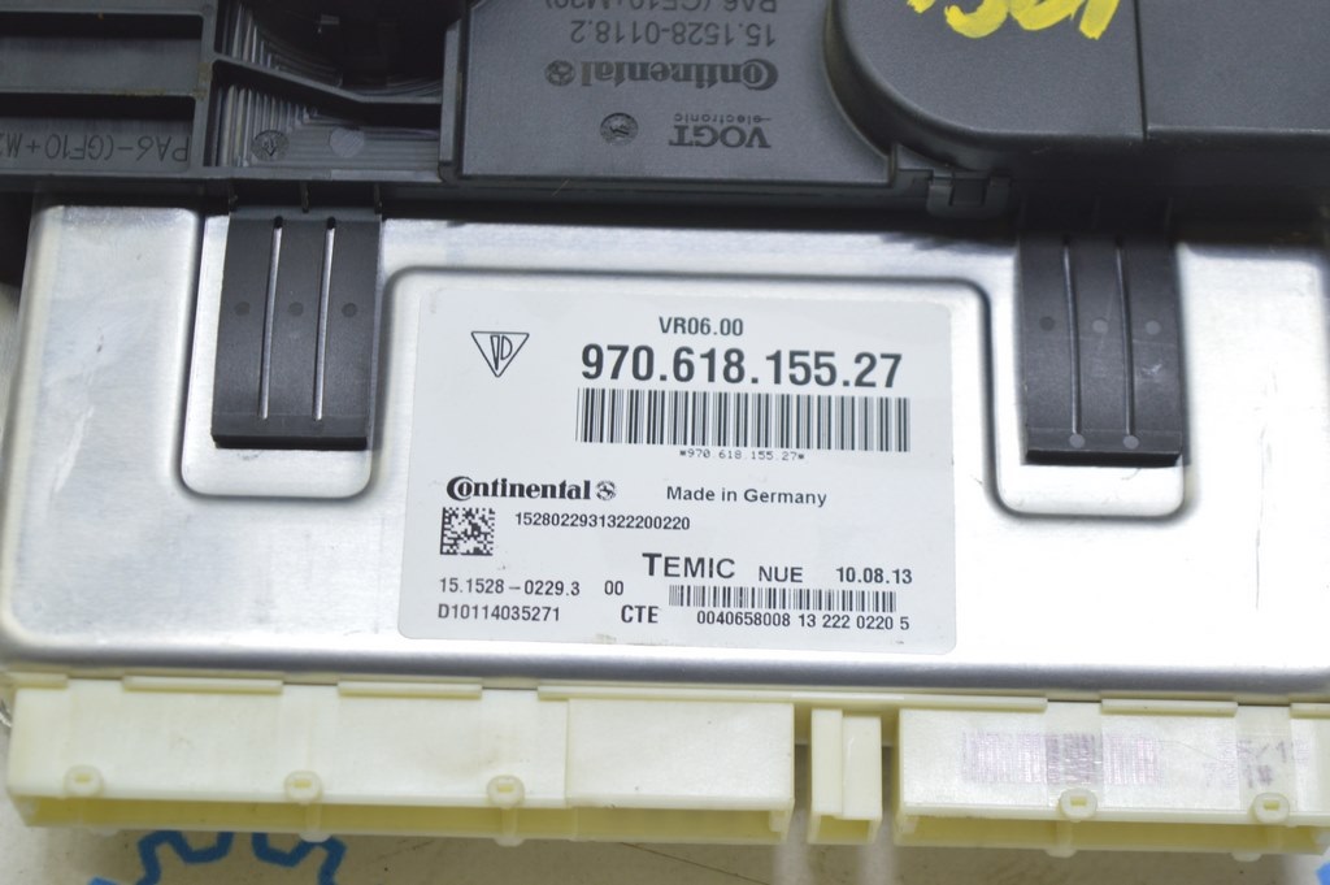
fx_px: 3045
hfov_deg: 24.6
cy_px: 442
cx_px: 665
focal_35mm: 82
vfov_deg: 16.5
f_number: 5.6
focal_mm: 55
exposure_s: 1/20
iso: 400
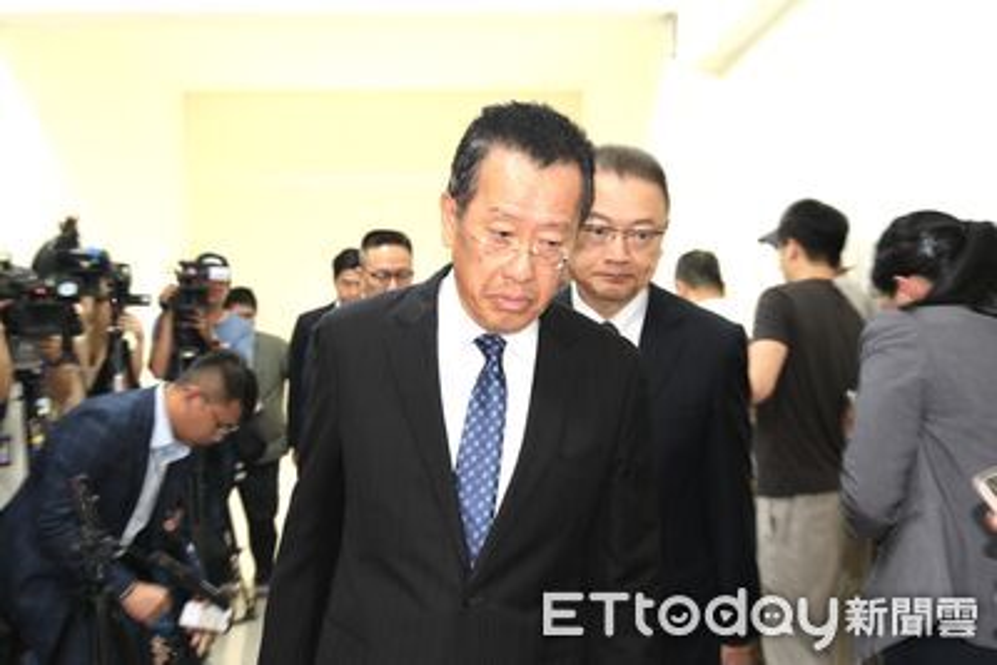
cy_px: 332
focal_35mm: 39
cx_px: 498
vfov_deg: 34.2
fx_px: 1080
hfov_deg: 49.5
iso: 1250
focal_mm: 25.7
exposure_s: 1/125
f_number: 2.8
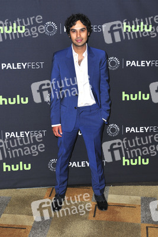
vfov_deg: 39.6
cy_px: 118
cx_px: 79
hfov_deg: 27.0
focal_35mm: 50
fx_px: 329
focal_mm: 50
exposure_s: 1/320
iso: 500
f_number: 4.5
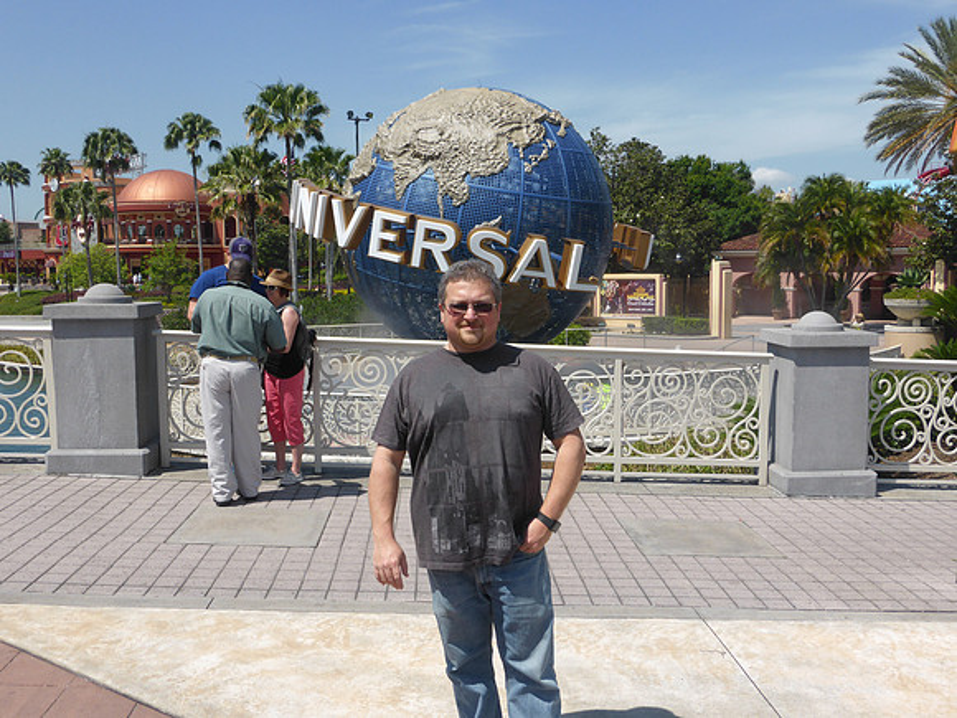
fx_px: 968
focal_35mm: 35
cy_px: 359
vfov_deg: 40.7
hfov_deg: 52.6
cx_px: 478
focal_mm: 6.1
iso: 100
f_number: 3.7
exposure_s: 1/1300
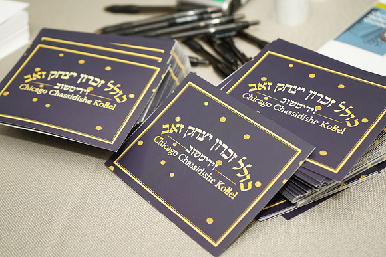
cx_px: 193
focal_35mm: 56
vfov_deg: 24.2
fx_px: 601
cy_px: 128
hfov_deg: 35.6
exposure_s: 1/100
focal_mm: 56
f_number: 5
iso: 250
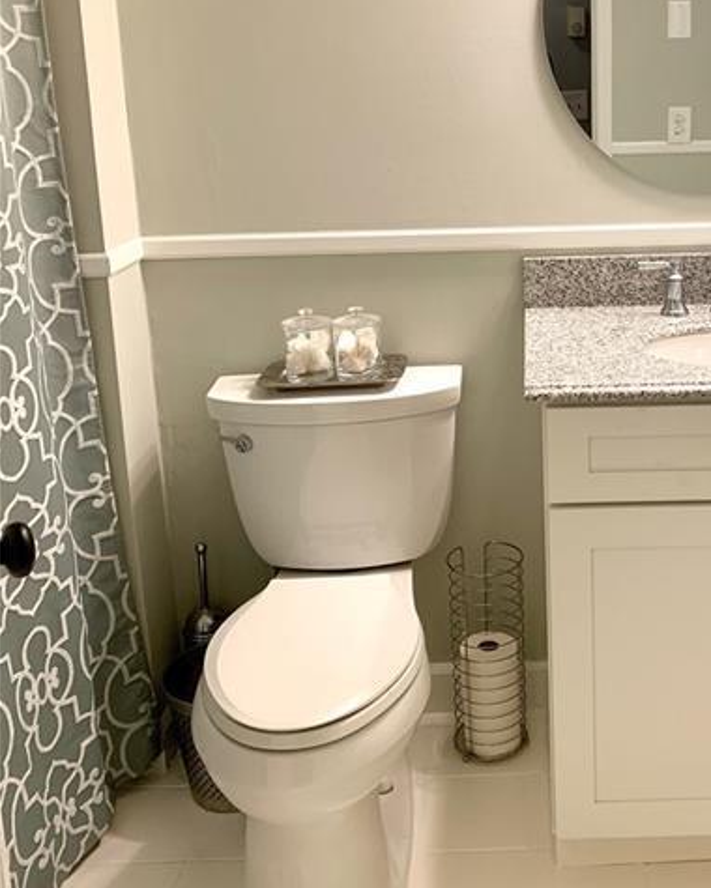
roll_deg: +1.0
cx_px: 537
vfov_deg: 44.1
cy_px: 292
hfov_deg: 35.6
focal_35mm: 41
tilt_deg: -11.9
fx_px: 1078
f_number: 1.8
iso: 64
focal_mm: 4.25
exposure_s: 1/60
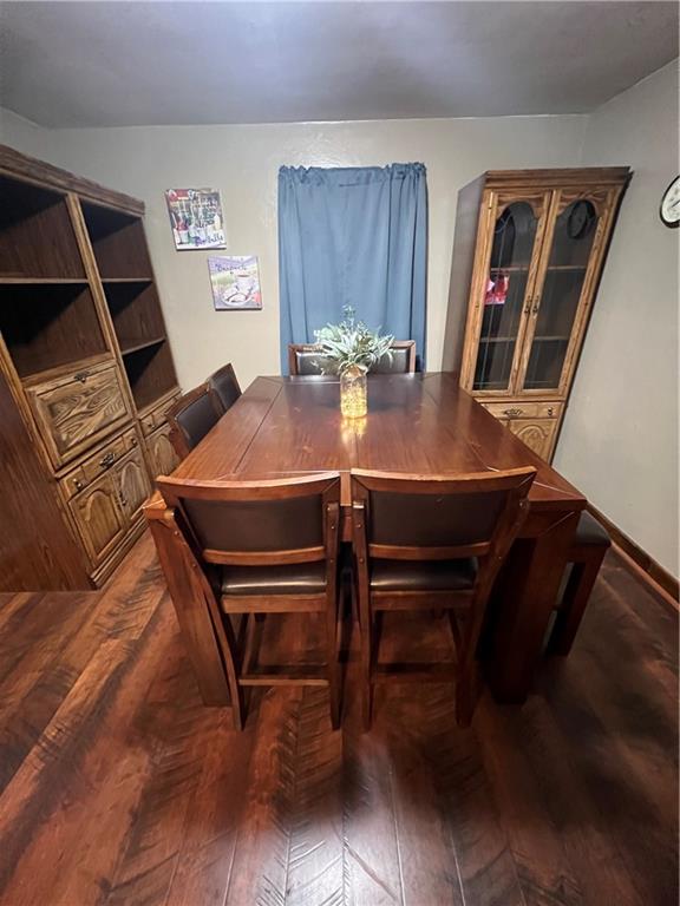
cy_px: 453
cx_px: 340
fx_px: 340
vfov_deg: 106.2
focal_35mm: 13
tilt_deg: -25.4
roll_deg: +0.7
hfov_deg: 89.9
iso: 1000
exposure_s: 1/40
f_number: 1.8
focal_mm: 1.57
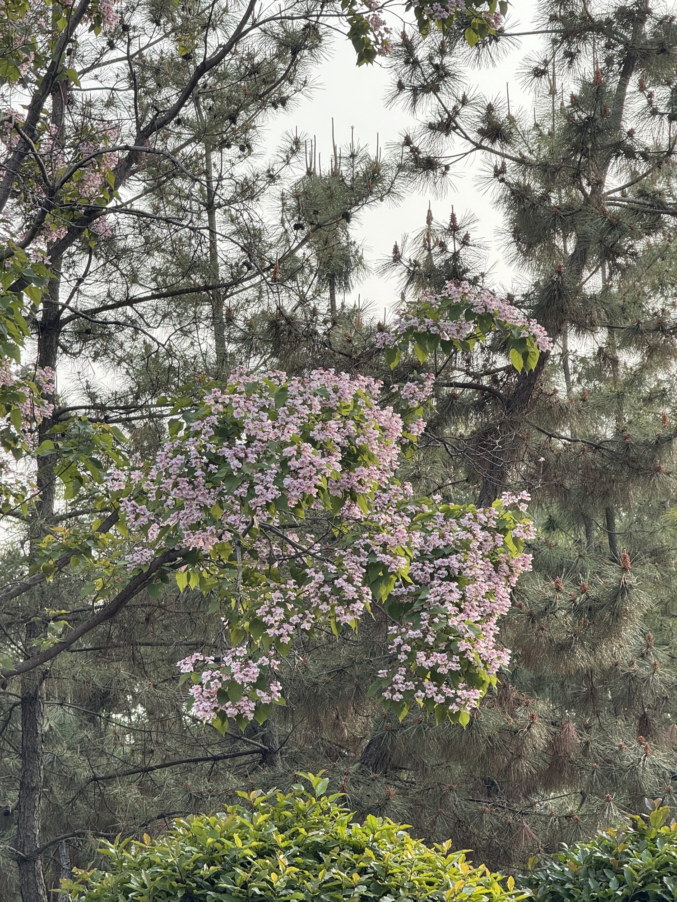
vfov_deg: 16.4
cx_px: 338
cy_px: 451
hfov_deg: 12.3
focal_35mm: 120
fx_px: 3129
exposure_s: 1/216
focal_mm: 15.66
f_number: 2.8
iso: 50
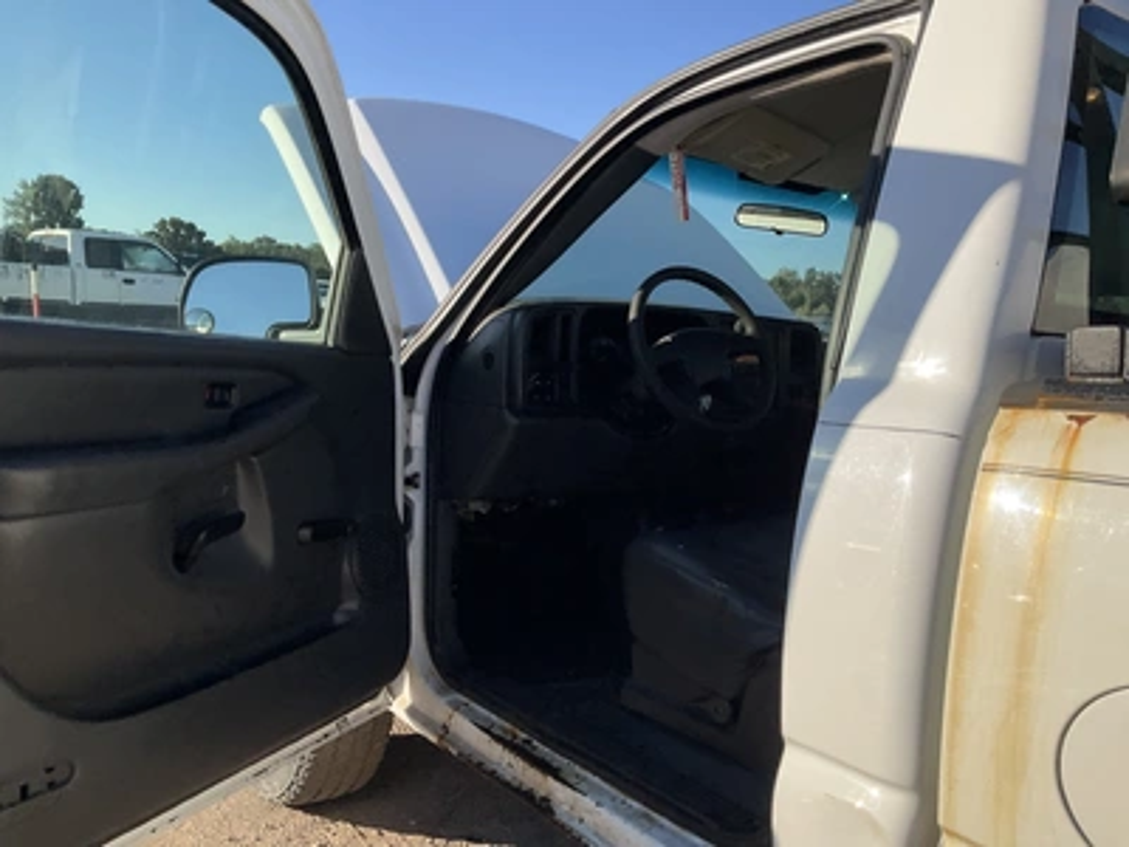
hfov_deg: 61.7
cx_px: 564
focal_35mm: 29
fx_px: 946
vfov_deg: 48.2
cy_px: 424
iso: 25
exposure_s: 1/1626
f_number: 1.8
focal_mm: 3
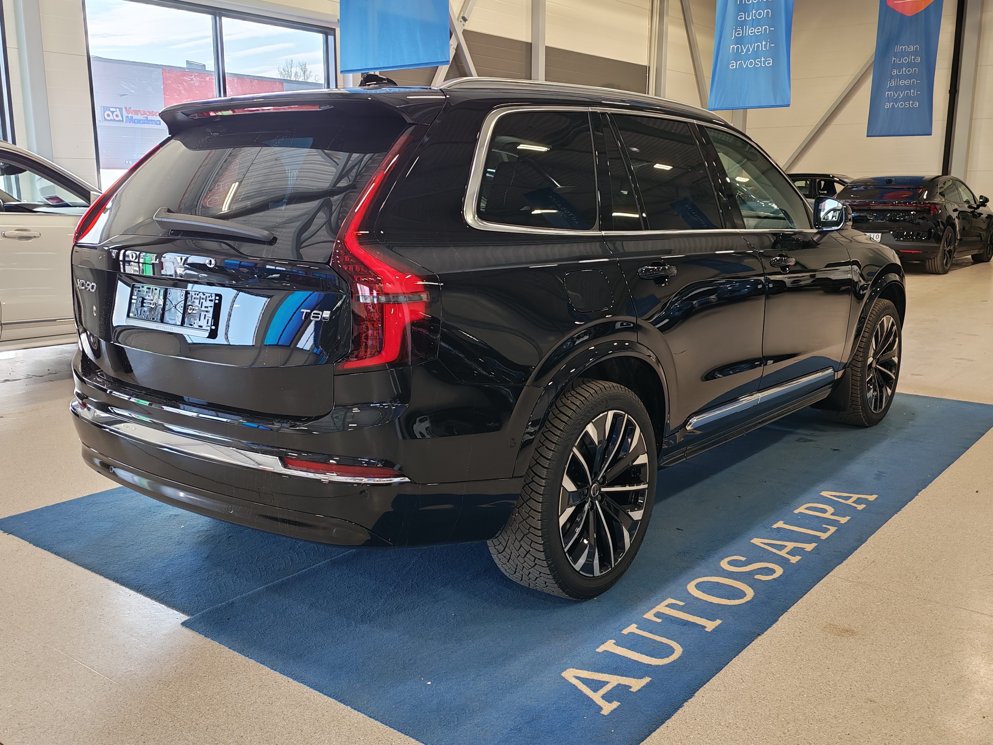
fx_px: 975
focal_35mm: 34
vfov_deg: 41.8
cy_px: 372
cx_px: 496
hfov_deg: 54.0
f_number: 1.9
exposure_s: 1/100
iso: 100
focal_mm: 6.12
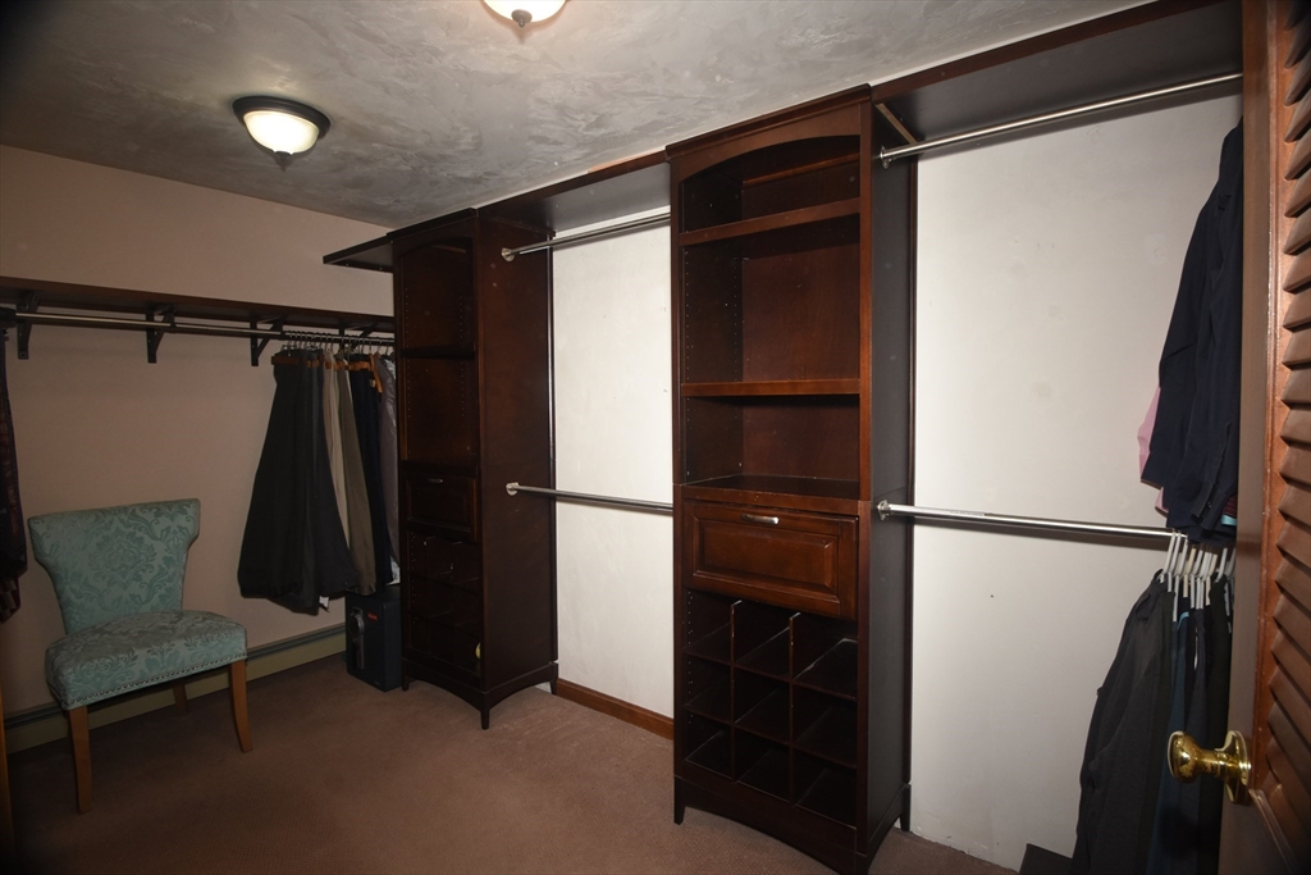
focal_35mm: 16
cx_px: 656
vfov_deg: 72.1
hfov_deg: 95.0
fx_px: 601
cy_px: 438
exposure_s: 1/60
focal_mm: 11
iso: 640
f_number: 6.3
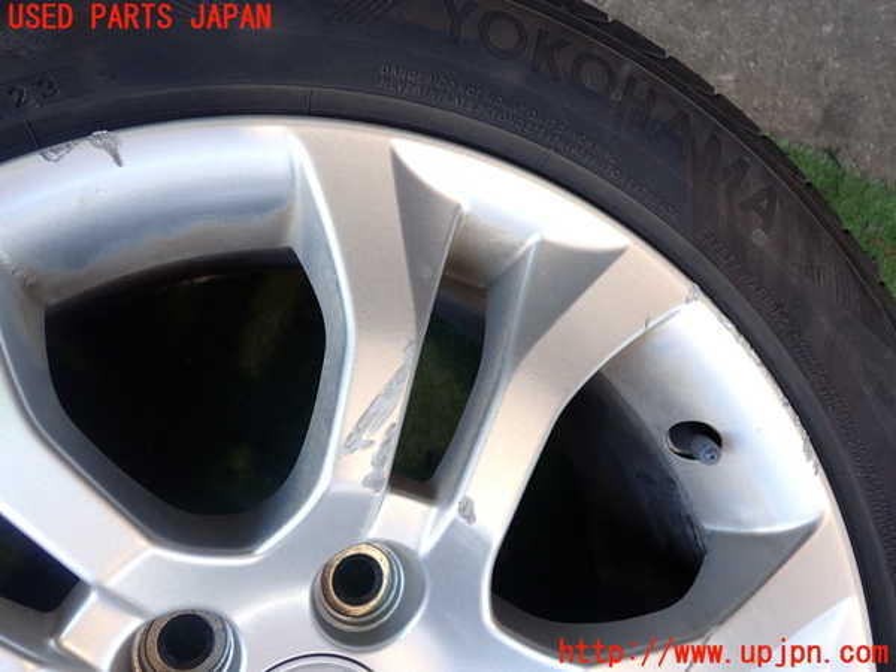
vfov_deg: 46.8
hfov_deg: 60.0
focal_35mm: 30
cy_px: 336
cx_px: 448
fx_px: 777
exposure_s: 1/80
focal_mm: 5.4
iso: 200
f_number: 2.3
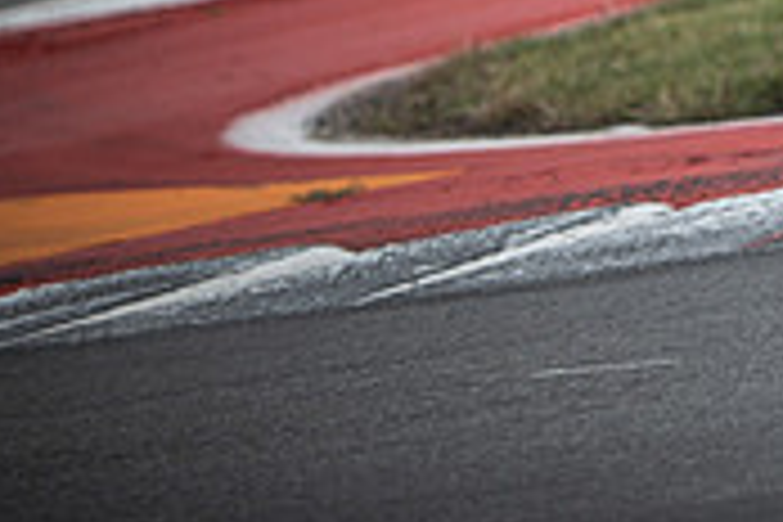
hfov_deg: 2.1
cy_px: -214
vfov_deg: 1.4
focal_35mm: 1000
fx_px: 21748
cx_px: 1287
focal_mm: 200
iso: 125
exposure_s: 1/2000
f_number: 2
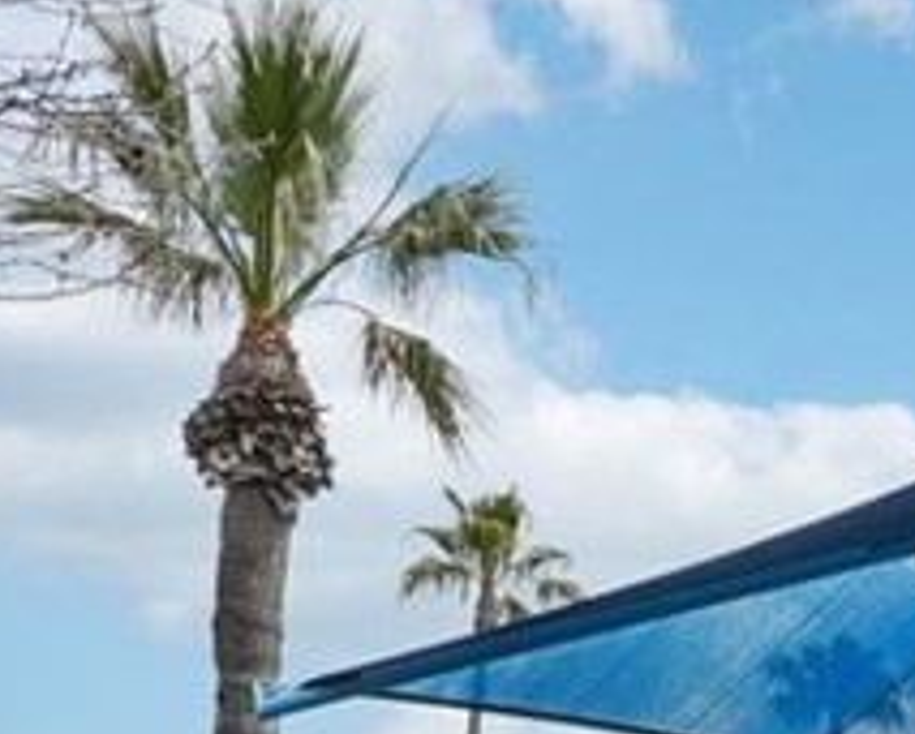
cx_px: 1186
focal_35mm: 72
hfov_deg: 23.4
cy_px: 1146
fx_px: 1952
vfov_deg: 18.5
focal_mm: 16
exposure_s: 1/800
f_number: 8
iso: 400
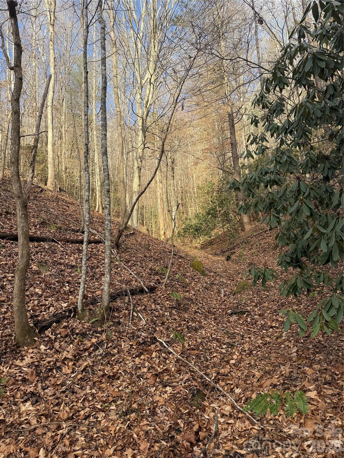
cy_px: 229
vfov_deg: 71.6
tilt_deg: +10.7
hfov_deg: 56.8
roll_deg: +3.1
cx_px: 172
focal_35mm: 24
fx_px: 318
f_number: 1.78
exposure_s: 1/772
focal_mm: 6.76
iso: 80
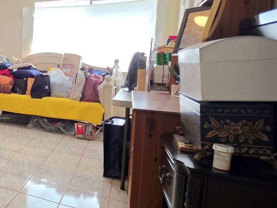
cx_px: -59
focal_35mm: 33
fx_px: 264
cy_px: 81
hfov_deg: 39.2
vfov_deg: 42.7
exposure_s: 1/60
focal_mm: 2.2
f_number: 1.9
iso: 320
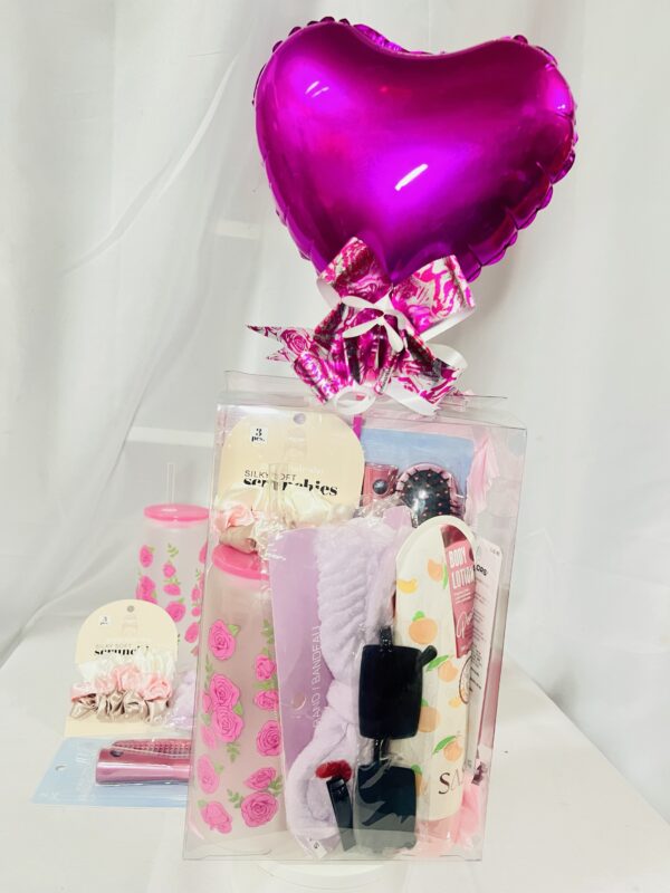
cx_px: 335
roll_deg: -3.4
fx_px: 671
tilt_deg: -3.0
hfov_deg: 53.1
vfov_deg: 67.3
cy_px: 446
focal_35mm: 26
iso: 500
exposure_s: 1/60
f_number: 1.5
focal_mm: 5.7
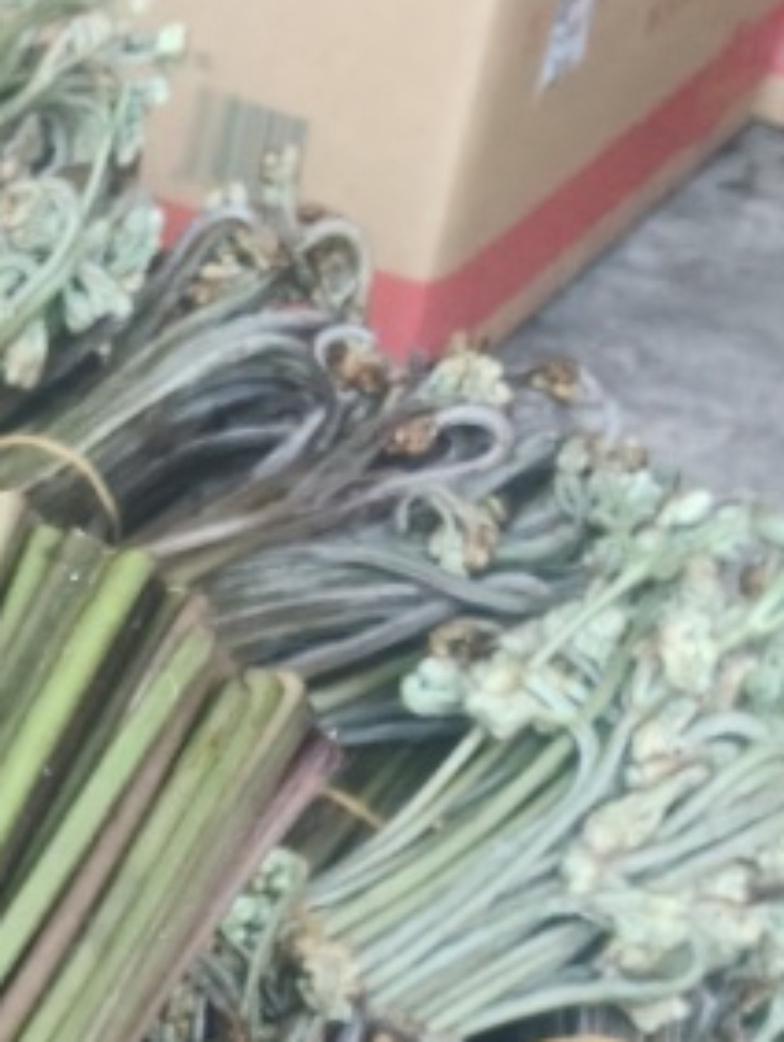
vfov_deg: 17.8
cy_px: 1413
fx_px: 3076
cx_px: -344
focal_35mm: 102
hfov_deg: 13.8
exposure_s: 1/50
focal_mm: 3.98
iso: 640
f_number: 1.8
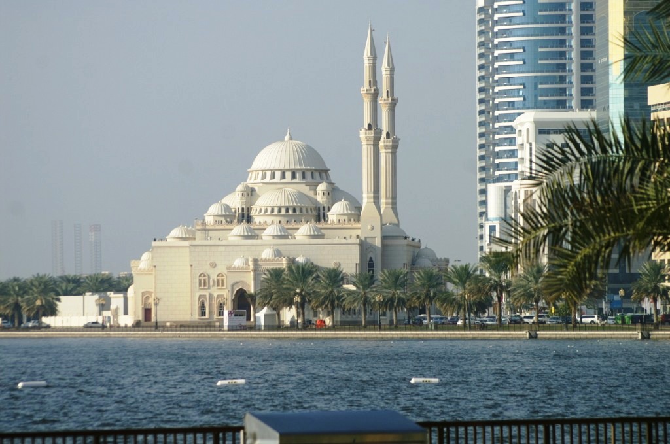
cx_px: 335
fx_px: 3902
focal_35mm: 210
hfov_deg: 9.8
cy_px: 222
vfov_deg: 6.5
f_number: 8
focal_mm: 140
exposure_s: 1/500
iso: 100
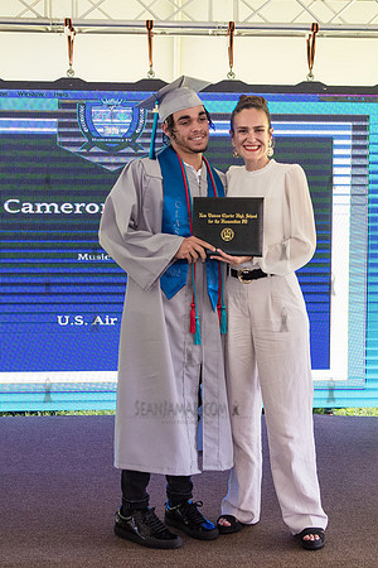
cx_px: 236
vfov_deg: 33.7
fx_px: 936
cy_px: 240
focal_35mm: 59
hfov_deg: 22.8
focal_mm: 34
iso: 2500
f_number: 4
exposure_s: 1/800
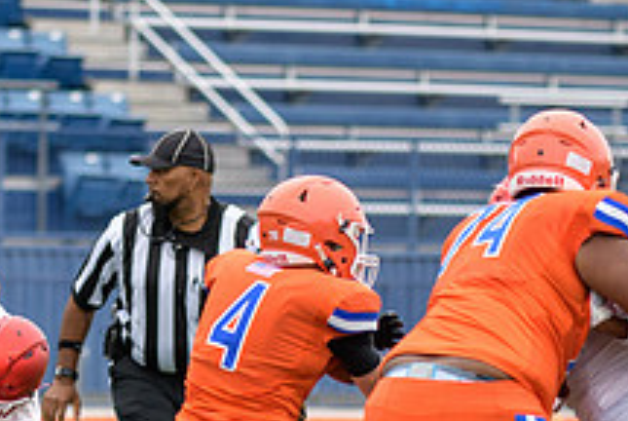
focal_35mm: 496
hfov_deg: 4.1
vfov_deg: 2.8
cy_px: 461
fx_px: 8664
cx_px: 43
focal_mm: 125
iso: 320
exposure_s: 1/1250
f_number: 2.8
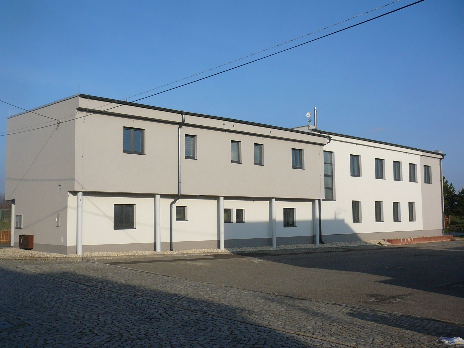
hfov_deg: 52.6
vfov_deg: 40.7
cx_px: 232
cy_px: 174
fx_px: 469
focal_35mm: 35
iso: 80
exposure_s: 1/640
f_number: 5
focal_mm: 5.2
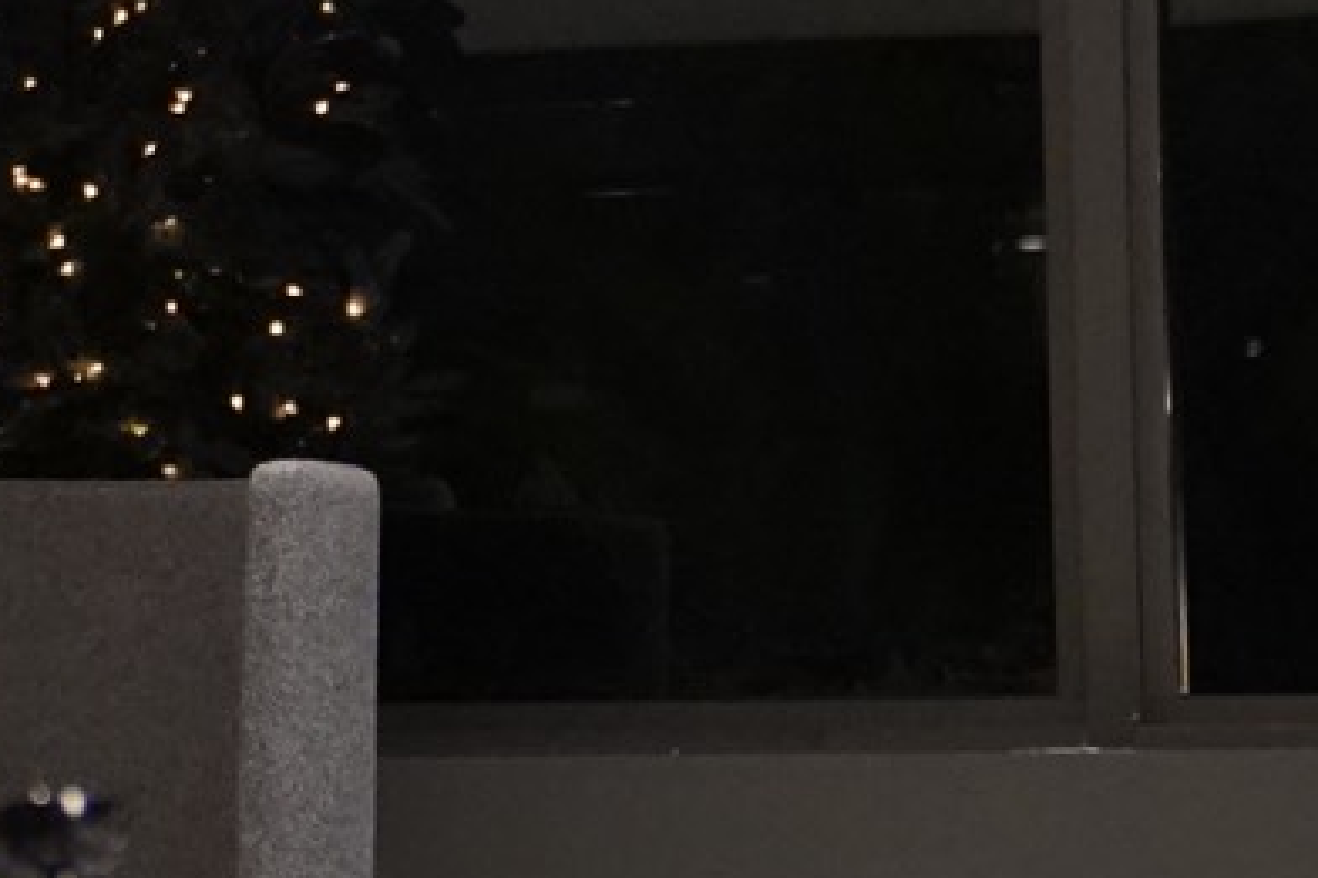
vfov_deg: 5.3
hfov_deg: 7.5
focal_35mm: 257
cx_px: -1715
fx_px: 9405
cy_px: 363
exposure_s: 1/160
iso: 6400
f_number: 2.8
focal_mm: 42
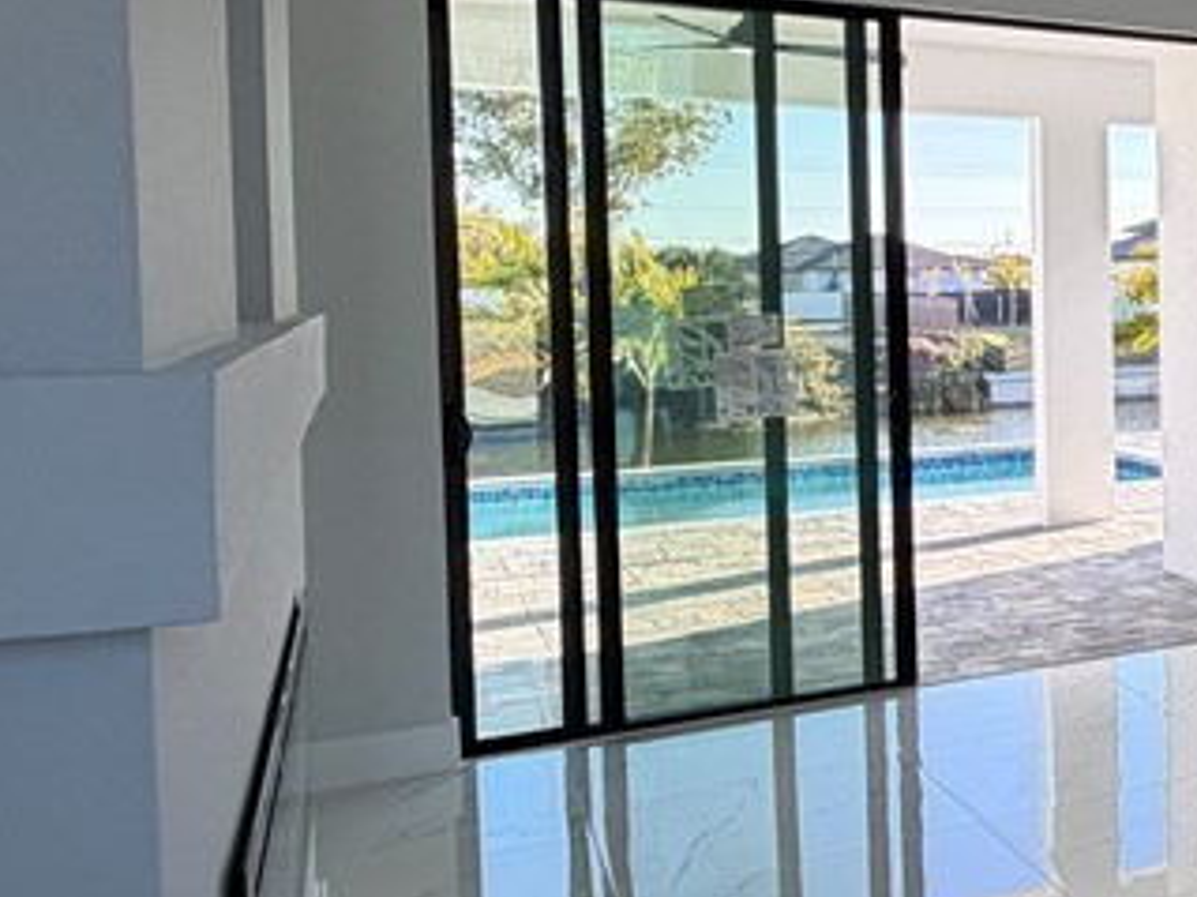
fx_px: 1555
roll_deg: +0.3
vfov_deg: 32.0
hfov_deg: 30.6
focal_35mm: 45
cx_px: 1644
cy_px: 327
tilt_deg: -2.0
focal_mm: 2.22
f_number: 2.2
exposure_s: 1/145
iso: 64
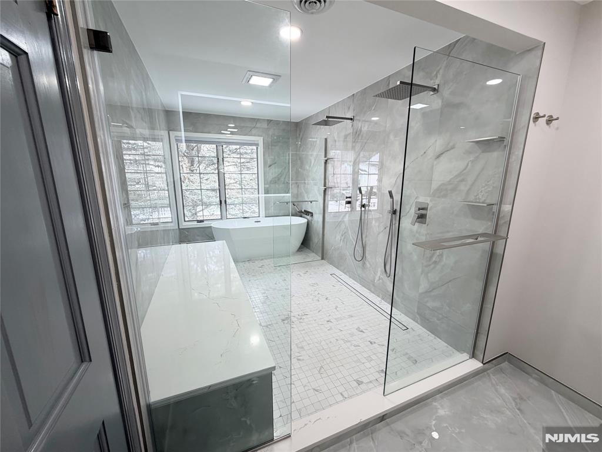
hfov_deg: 102.1
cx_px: 301
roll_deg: +0.3
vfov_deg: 85.7
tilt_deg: -11.7
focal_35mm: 14
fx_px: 243
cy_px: 226
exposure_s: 1/120
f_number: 2.2
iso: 100
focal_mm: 2.22
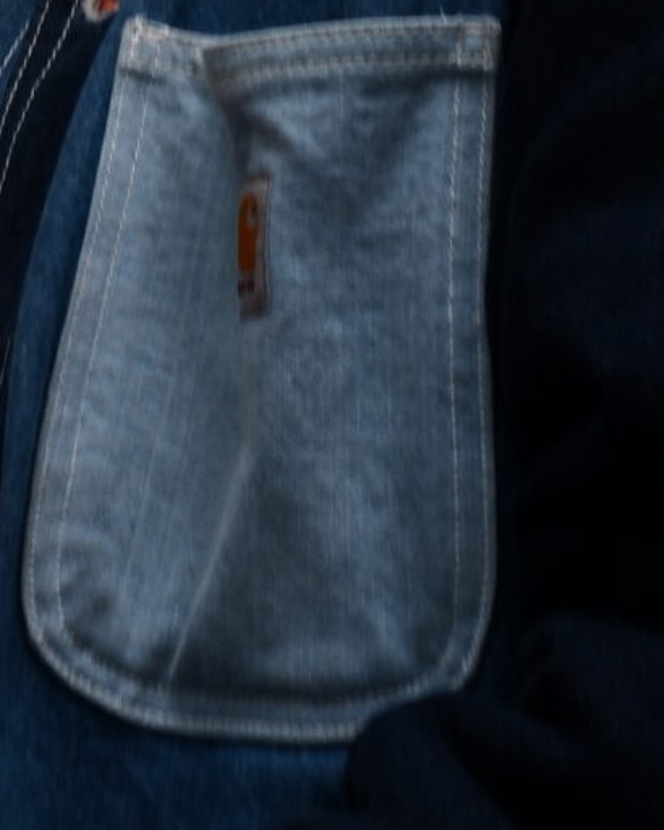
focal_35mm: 192
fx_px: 4719
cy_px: 4
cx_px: -466
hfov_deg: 7.8
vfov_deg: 10.0
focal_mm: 27
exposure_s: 1/160
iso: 250
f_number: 8
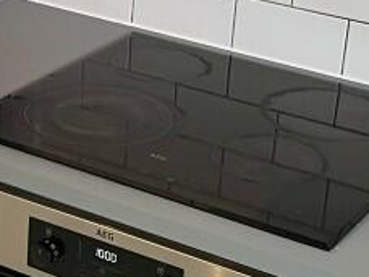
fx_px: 1247
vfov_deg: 12.7
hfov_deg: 16.7
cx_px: 79
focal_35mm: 117
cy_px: 146
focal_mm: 5.1
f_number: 1.6
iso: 100
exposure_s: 1/50
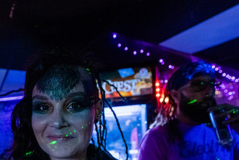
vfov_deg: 48.4
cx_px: 82
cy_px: 128
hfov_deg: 69.6
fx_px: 166
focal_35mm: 25
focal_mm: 14
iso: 3200
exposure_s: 1/200
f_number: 2.8
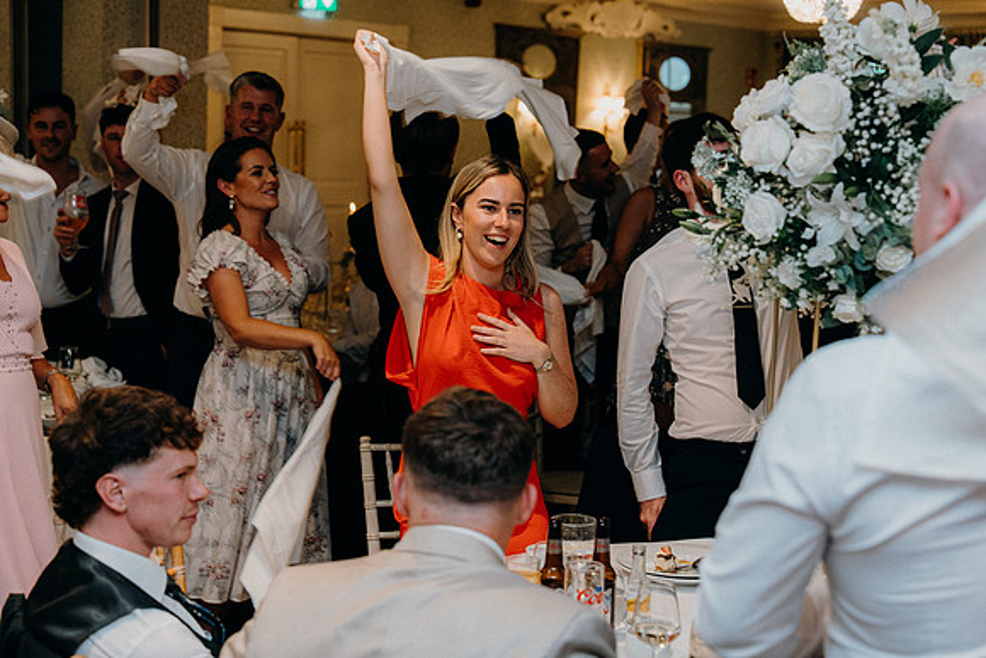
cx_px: 493
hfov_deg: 33.9
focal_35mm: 59
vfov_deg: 23.0
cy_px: 329
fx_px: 1616
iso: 2500
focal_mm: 59
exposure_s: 1/160
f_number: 3.5
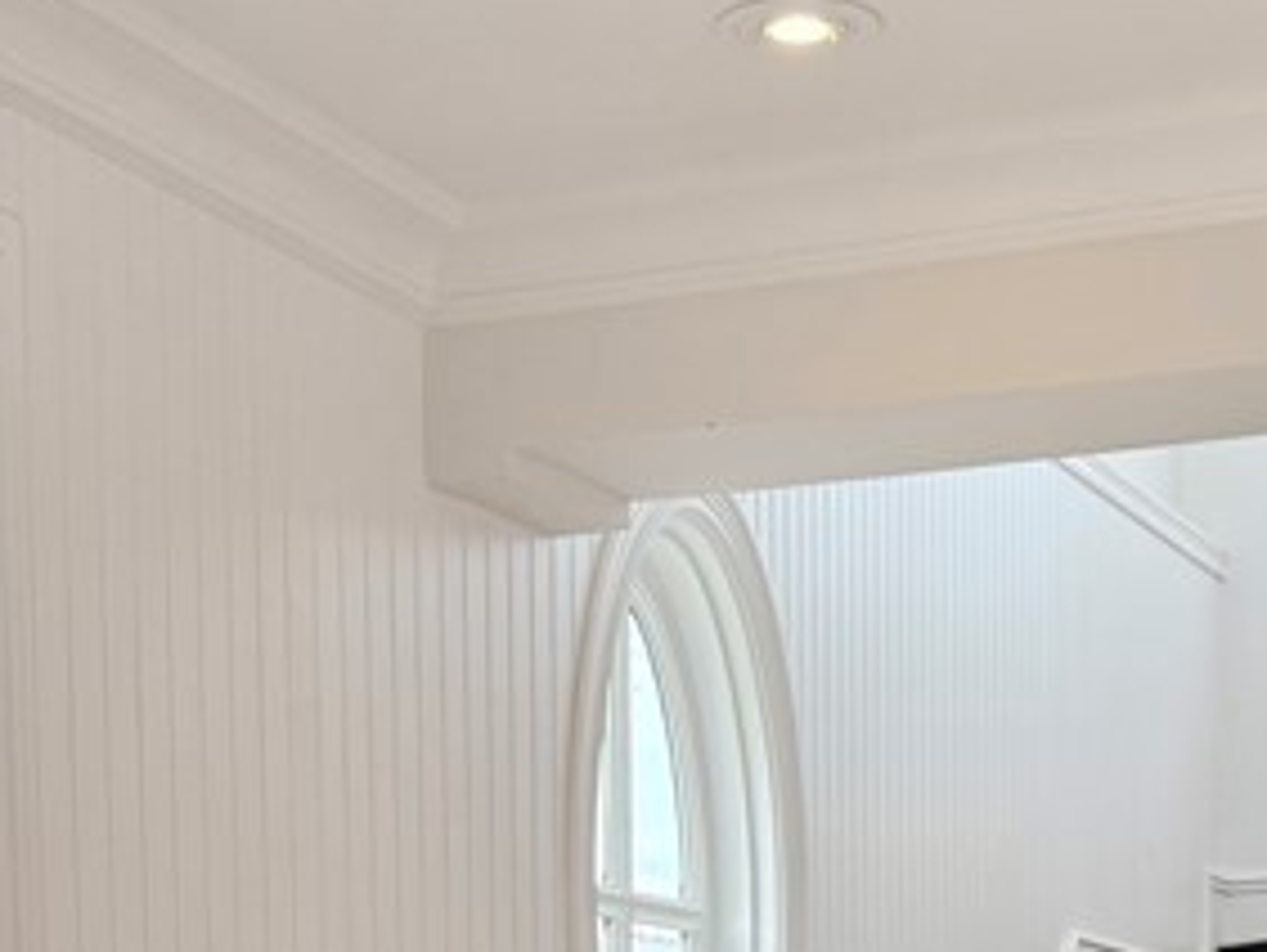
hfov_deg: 22.5
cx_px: 737
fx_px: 3187
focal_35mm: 87
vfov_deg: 15.9
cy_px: 1338
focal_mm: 6.76
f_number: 1.78
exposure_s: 1/237
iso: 100
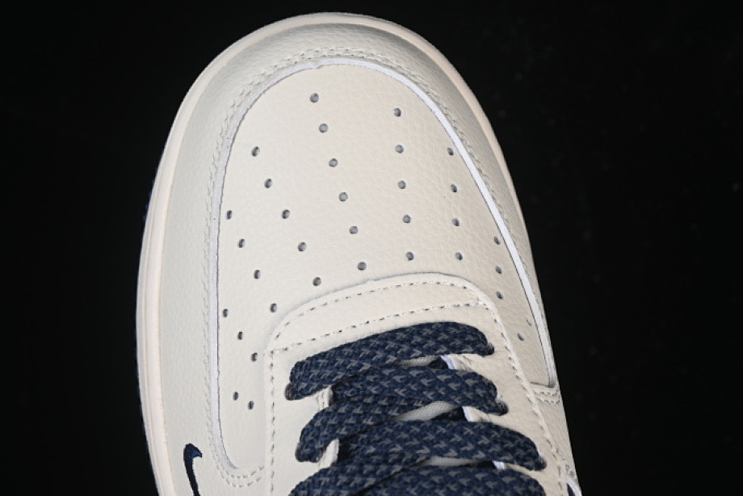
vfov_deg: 15.5
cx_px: 367
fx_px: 1817
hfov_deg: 23.1
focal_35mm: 88
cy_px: 268
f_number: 7.1
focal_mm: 50
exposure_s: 1/80
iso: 160
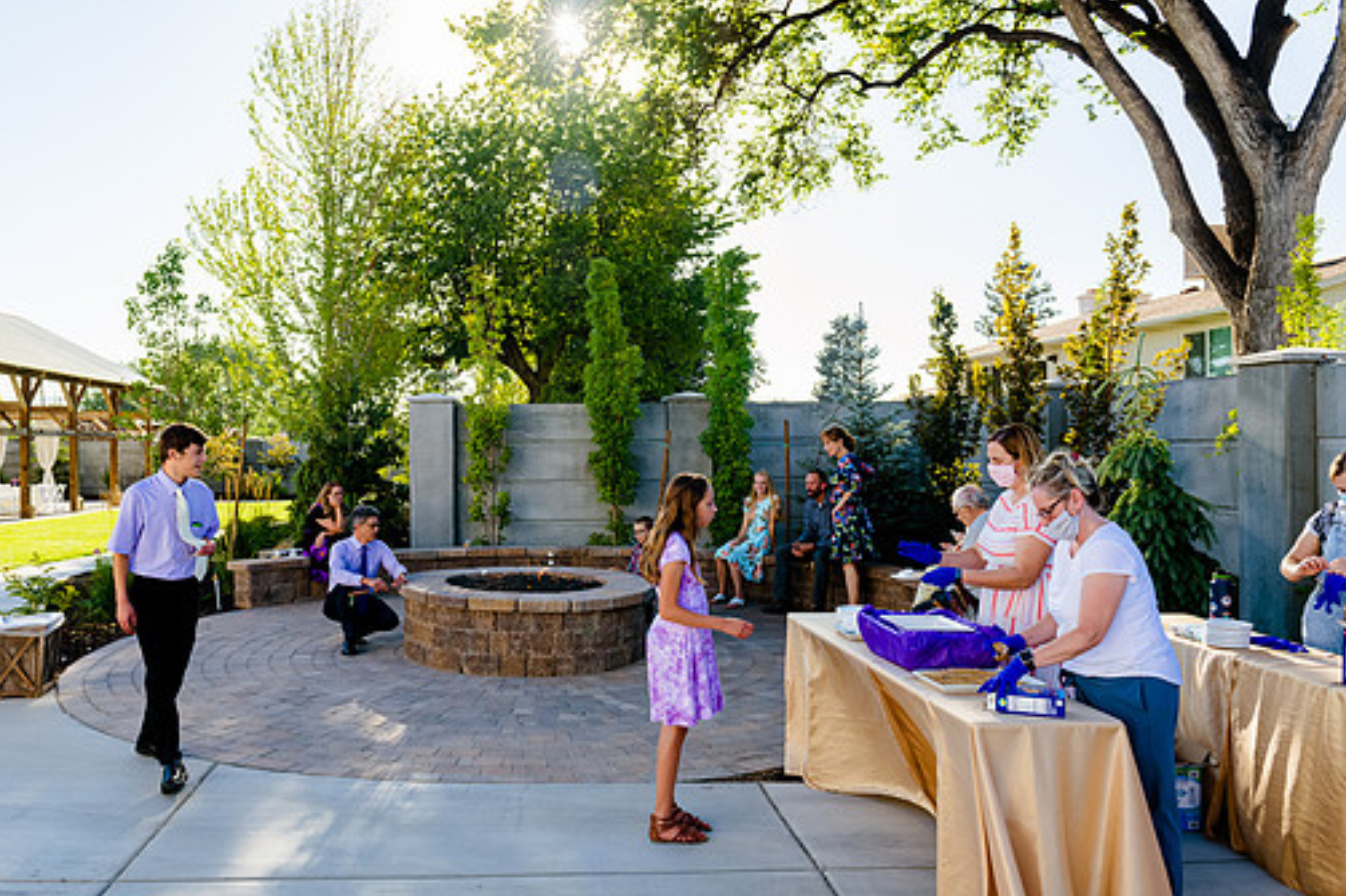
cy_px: 432
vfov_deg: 43.6
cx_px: 573
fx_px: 1121
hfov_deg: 61.7
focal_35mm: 30
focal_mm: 26
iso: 200
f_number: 5
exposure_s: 1/400
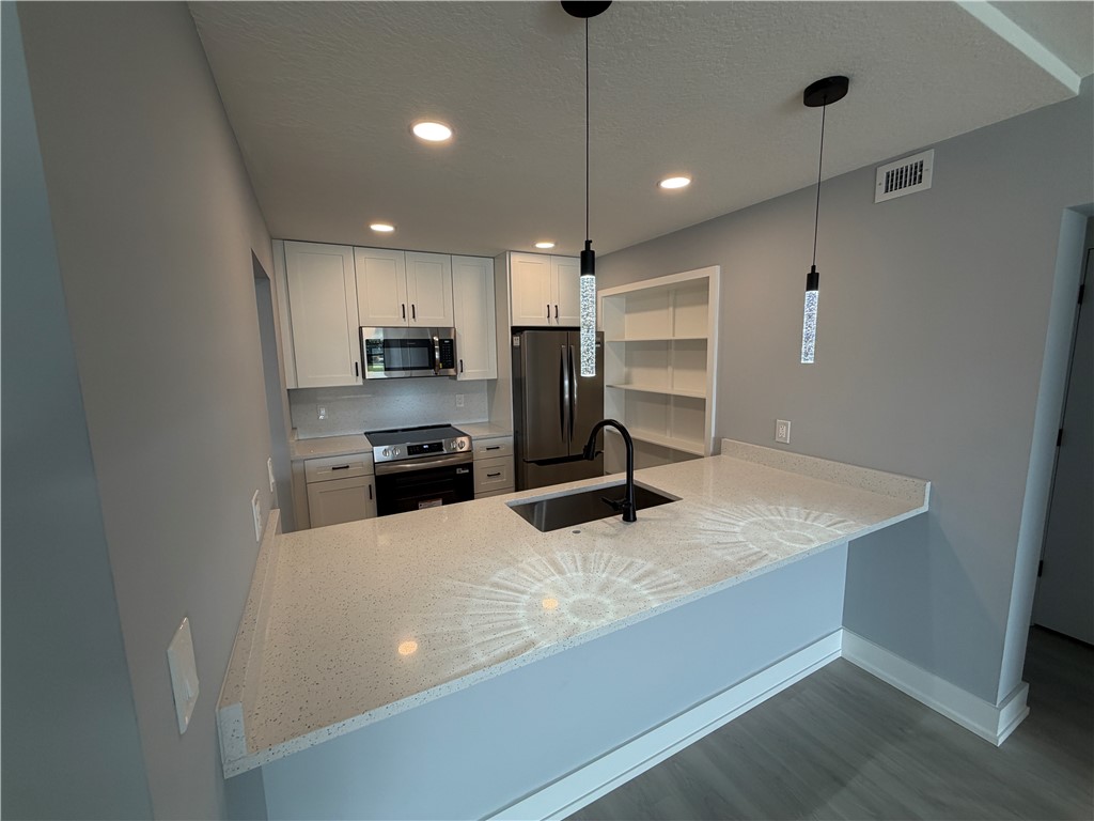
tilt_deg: -8.4
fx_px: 442
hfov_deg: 102.1
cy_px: 410
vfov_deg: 85.7
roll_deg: +1.3
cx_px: 547
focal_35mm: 14
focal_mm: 2.22
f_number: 2.2
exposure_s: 1/120
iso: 100
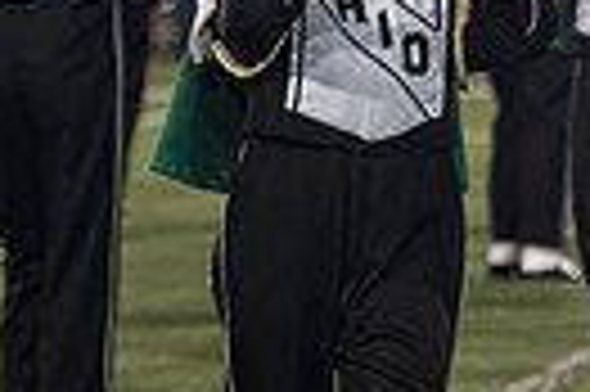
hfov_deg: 3.8
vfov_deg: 2.5
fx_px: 8855
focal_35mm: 541
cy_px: 126
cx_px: 1009
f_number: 2.8
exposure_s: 1/500
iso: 1000
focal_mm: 122
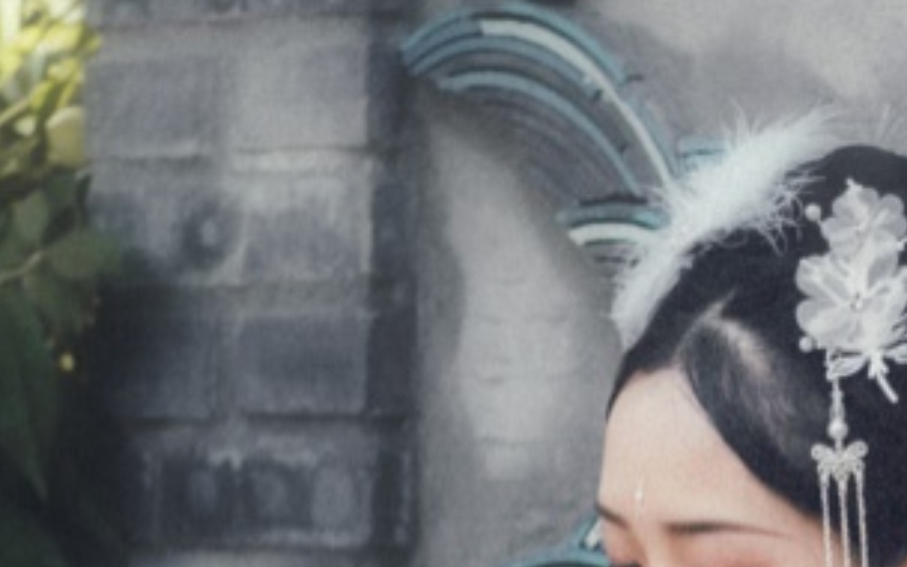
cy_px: 1406
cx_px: 1259
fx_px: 6204
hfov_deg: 8.2
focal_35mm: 251
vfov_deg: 5.1
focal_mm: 50
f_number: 2.8
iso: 100
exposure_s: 1/320
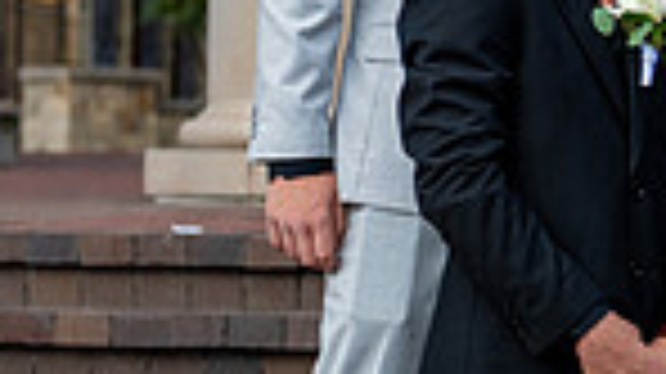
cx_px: 1179
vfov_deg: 4.8
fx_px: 4429
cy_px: 150
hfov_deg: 8.3
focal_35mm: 251
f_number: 2.5
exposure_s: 1/640
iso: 200
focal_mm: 50
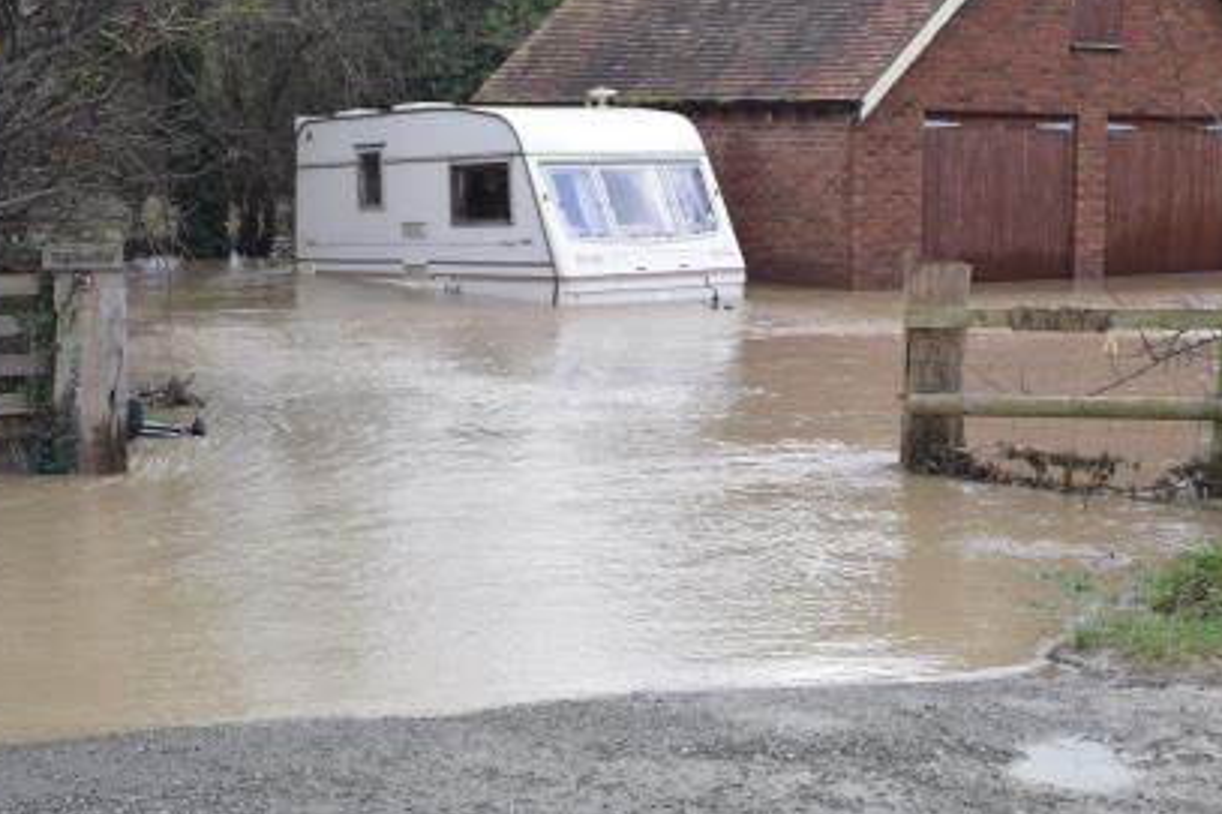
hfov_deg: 33.6
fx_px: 2027
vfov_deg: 22.6
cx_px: 616
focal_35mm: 60
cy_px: 294
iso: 400
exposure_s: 1/160
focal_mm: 27
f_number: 6.3
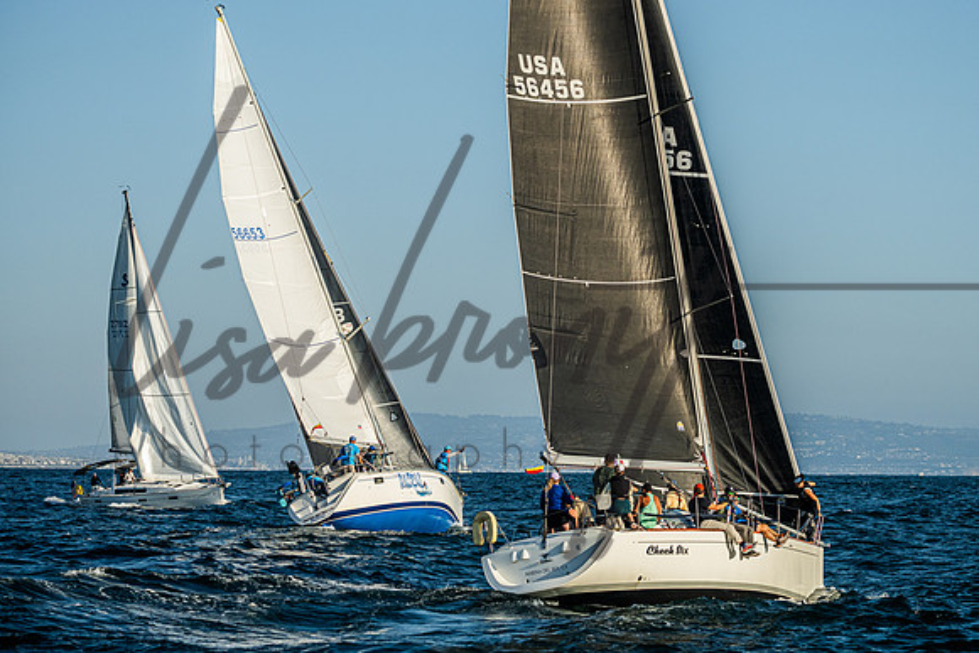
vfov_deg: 10.9
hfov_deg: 16.3
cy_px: 266
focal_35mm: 126
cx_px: 592
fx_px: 3423
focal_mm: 100
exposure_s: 1/5000
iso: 400
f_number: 5.6
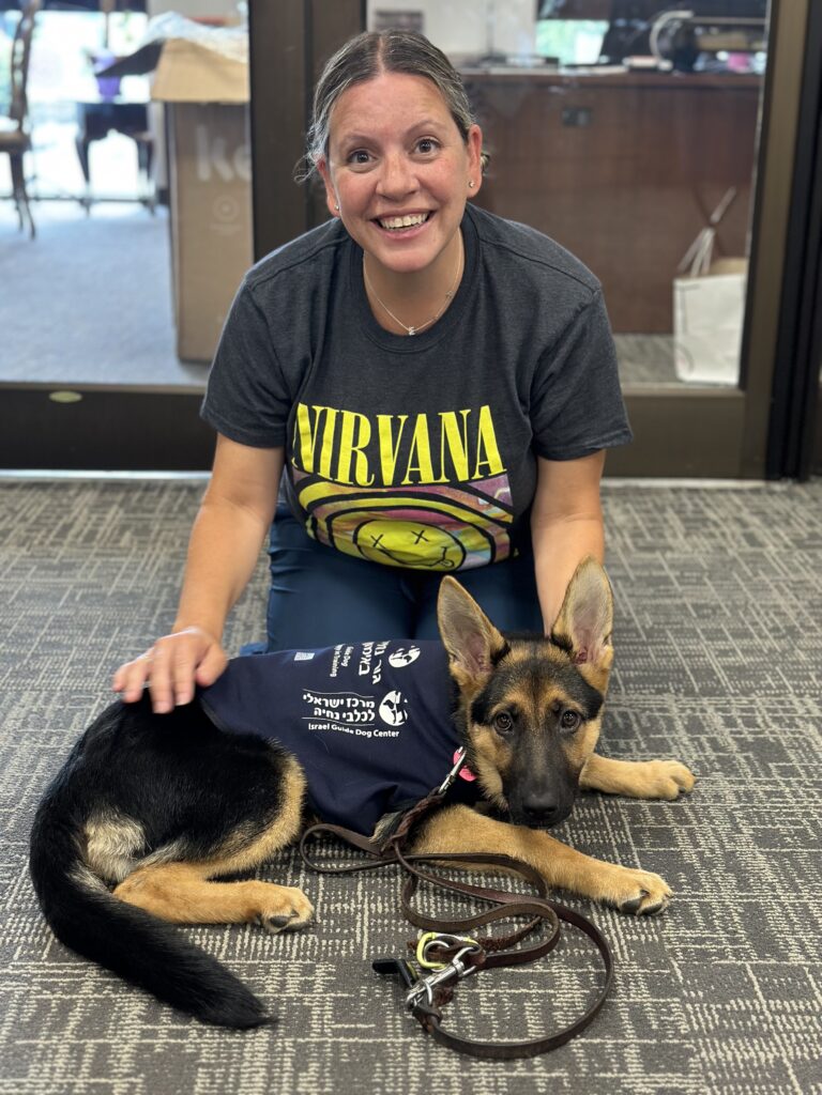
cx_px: 411
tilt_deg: -17.8
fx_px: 1520
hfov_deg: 30.3
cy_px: 548
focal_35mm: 48
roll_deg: -1.7
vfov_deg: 39.7
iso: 160
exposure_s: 1/60
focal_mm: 6.86
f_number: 1.78
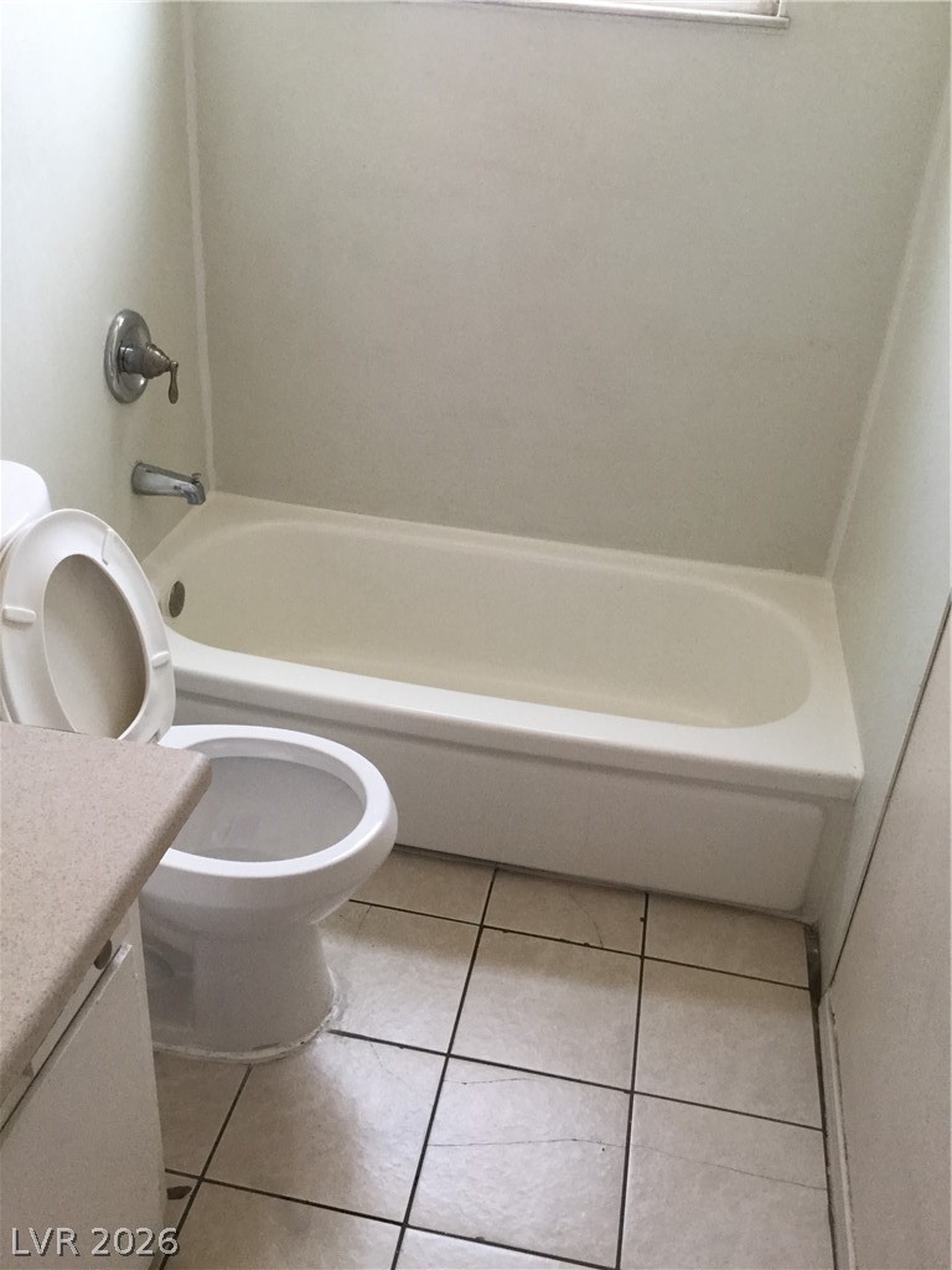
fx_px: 1137
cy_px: 635
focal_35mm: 31
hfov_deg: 45.4
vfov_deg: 58.4
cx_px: 476
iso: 40
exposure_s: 1/30
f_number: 2.4
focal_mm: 3.3
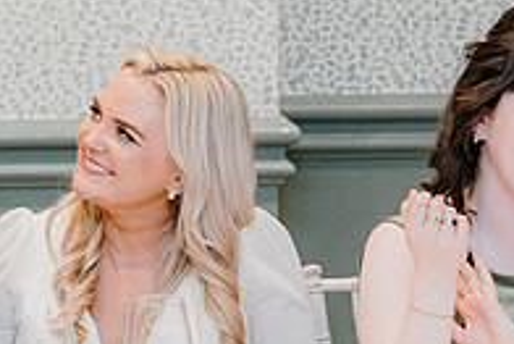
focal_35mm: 207
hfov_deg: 9.7
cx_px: -168
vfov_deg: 6.6
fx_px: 2958
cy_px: 109
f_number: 3.5
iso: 2500
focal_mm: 70
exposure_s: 1/160
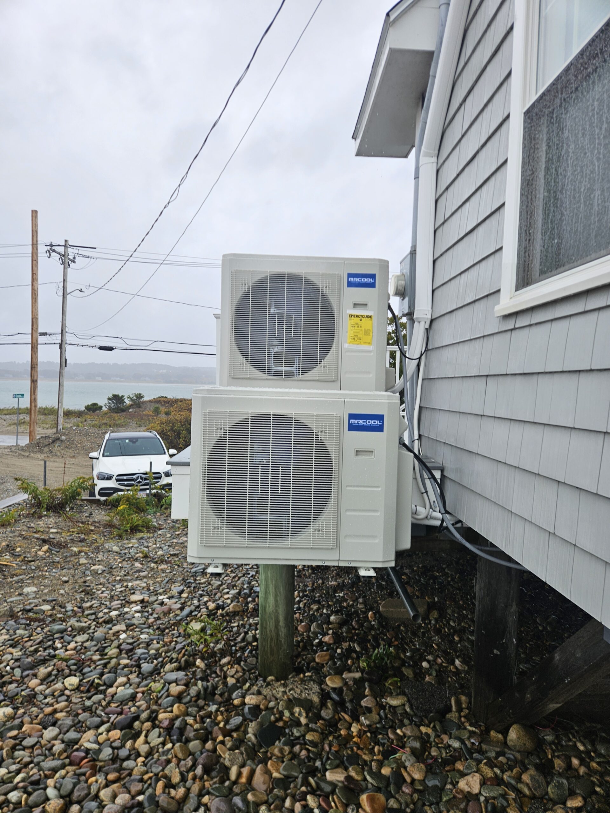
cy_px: 406
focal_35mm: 23
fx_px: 540
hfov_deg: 58.9
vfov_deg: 73.9
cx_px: 305
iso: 25
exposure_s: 1/186
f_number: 1.8
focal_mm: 5.4
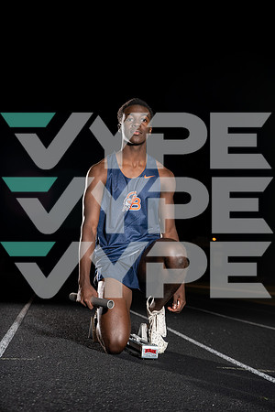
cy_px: 206
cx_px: 138
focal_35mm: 52
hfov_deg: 26.0
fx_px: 596
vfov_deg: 38.2
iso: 250
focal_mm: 52
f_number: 4
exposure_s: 1/250
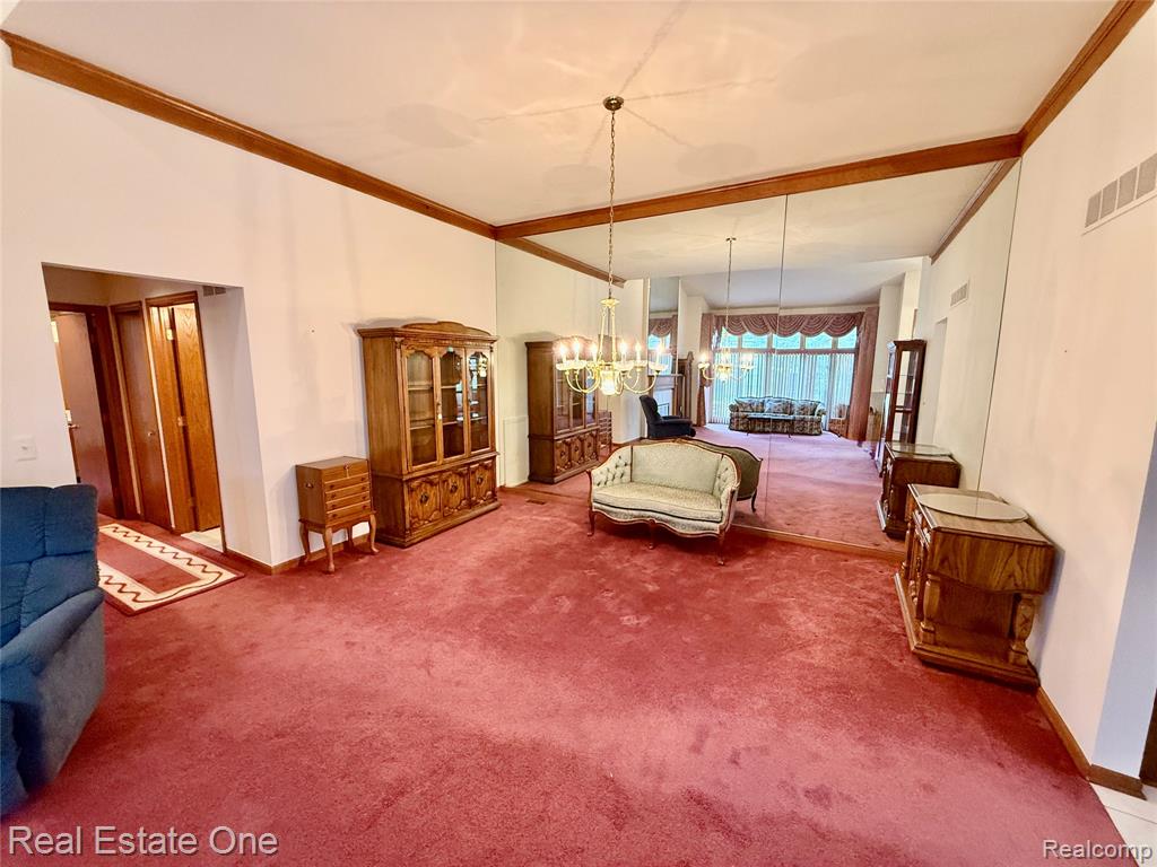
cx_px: 578
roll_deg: -0.1
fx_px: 468
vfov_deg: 85.7
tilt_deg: -8.0
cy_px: 434
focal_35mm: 14
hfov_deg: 102.1
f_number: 2.2
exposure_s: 1/60
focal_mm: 2.22
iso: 400
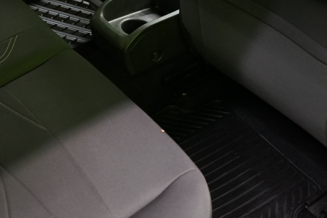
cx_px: 78
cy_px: 70
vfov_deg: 22.2
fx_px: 554
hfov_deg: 32.2
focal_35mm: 61
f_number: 4
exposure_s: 1/20
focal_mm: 30
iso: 2000
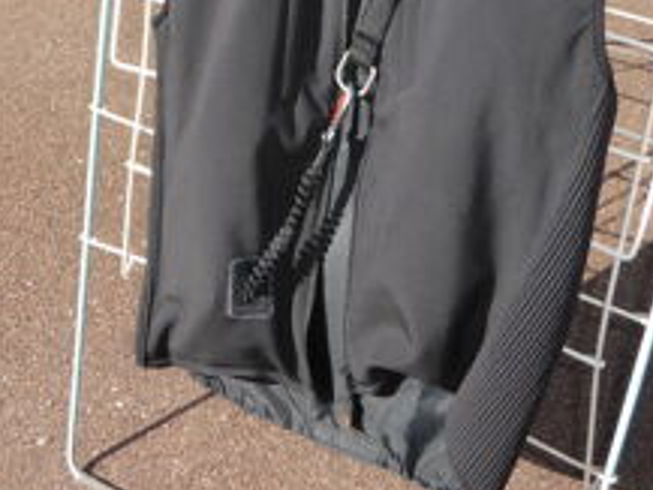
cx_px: 328
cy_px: 75
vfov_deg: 26.8
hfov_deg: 36.2
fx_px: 1000
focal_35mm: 53
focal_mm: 4.3
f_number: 3.3
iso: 100
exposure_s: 1/500
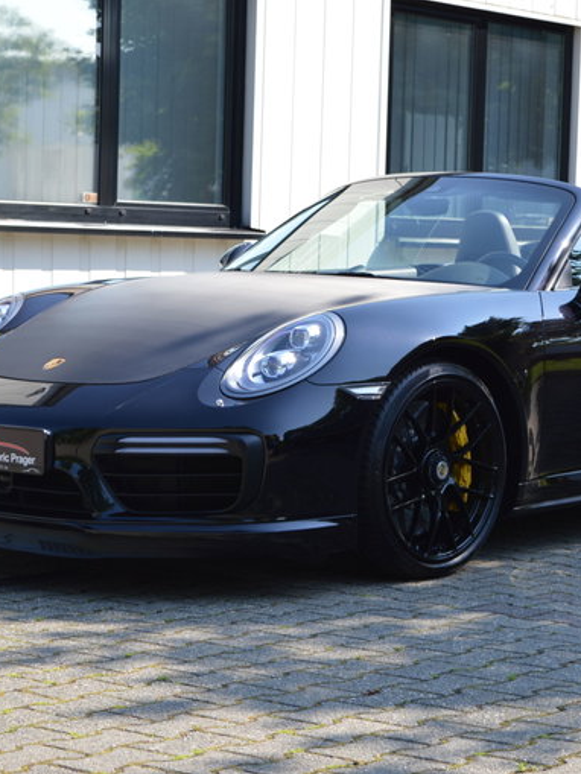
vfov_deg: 22.5
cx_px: 394
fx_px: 1946
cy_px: 387
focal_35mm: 87
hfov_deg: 16.9
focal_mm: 40
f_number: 6.3
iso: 100
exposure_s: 1/160
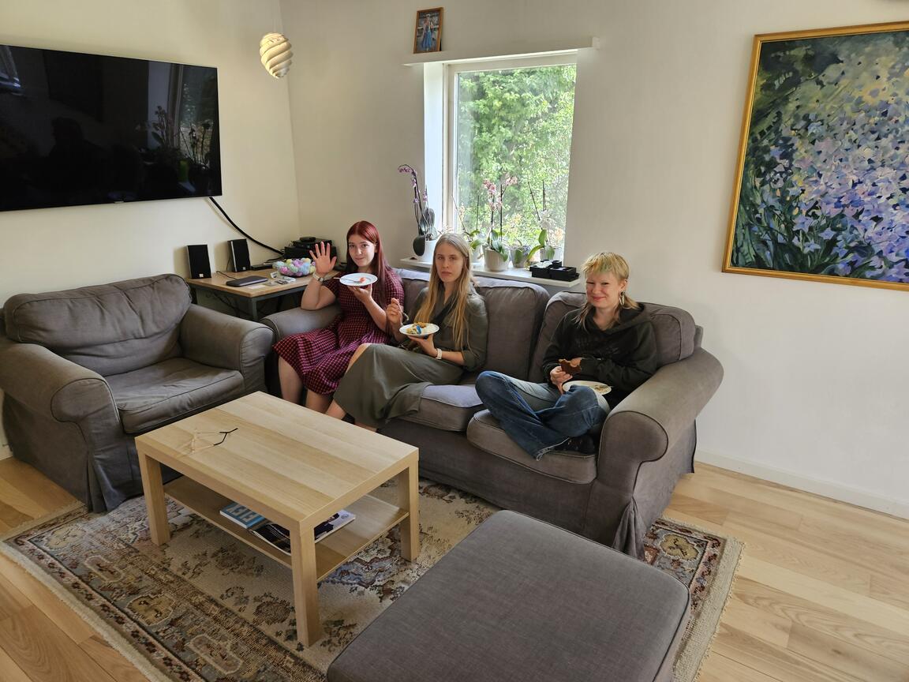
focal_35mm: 23
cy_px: 341
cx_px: 454
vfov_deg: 58.9
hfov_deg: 73.9
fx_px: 604
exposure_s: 1/100
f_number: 1.8
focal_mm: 5.4
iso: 50
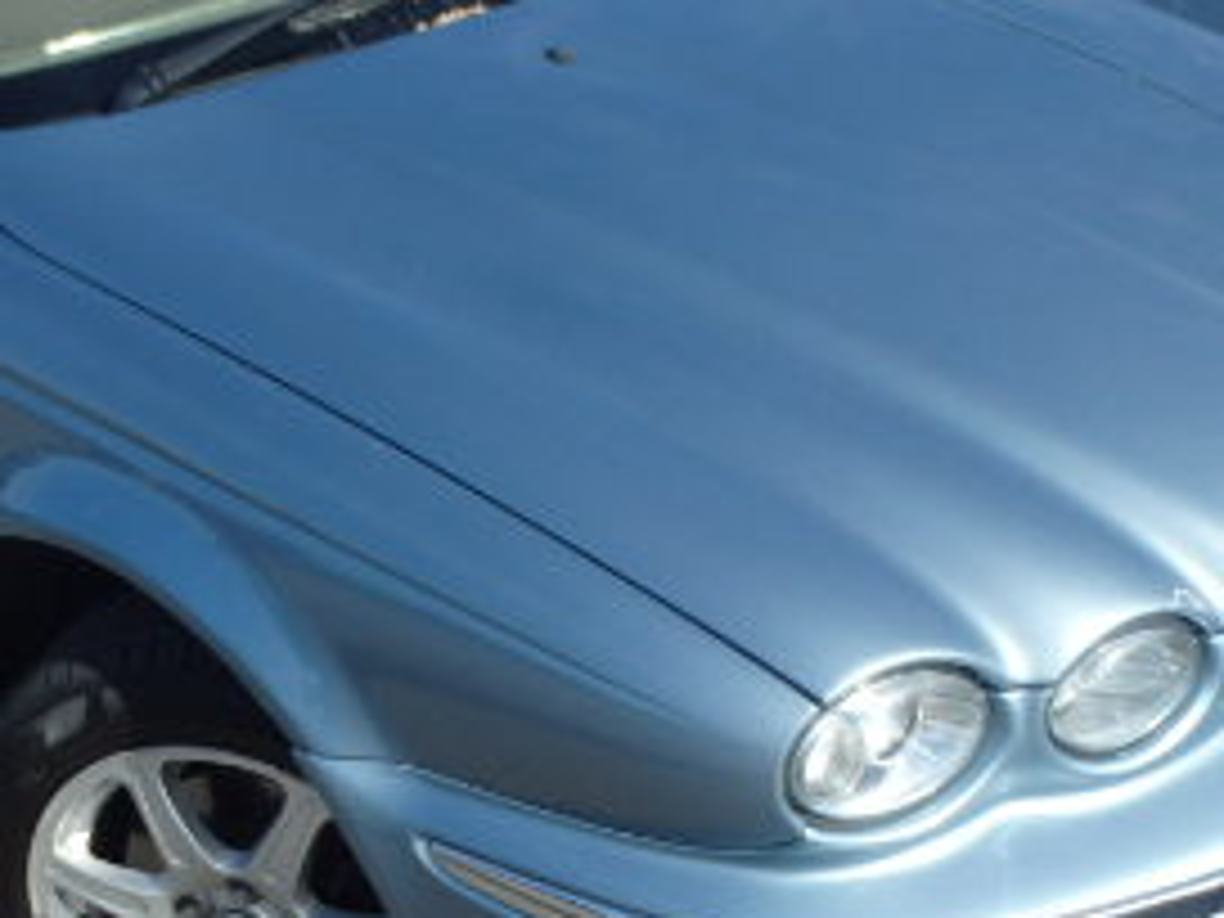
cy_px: 504
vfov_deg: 22.2
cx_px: 432
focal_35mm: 66
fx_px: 2334
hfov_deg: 29.2
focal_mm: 5
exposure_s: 1/125
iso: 125
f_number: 11
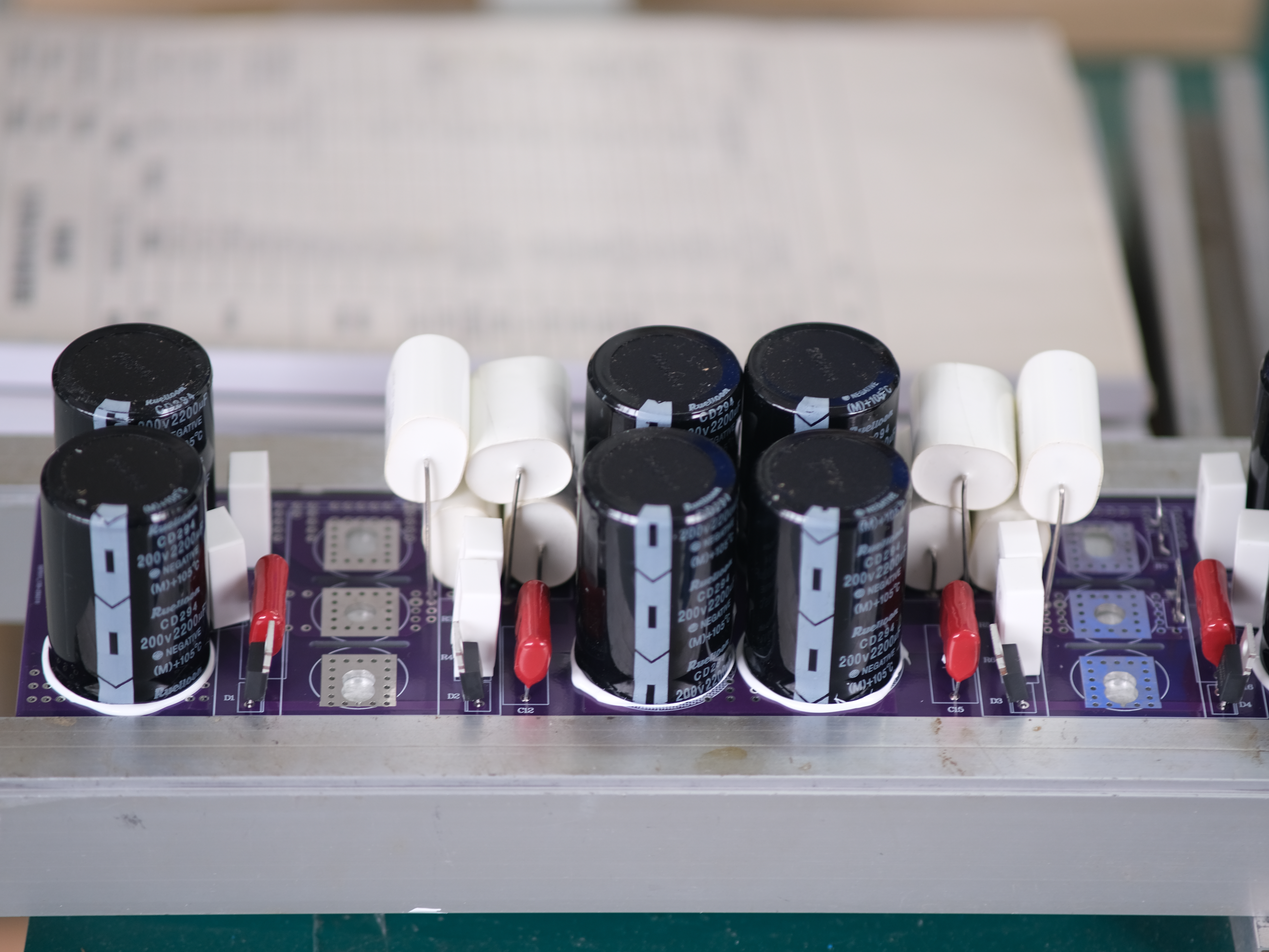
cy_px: 477
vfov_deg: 10.7
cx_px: 680
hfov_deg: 14.2
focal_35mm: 139
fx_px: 5096
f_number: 1.8
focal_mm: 85
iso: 250
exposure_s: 1/100
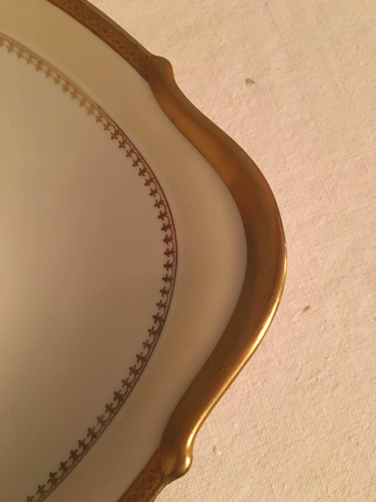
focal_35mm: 29
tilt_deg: -77.1
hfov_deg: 48.2
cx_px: 188
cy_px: 251
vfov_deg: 61.7
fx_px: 420
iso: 400
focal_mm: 4.15
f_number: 2.2
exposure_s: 1/17
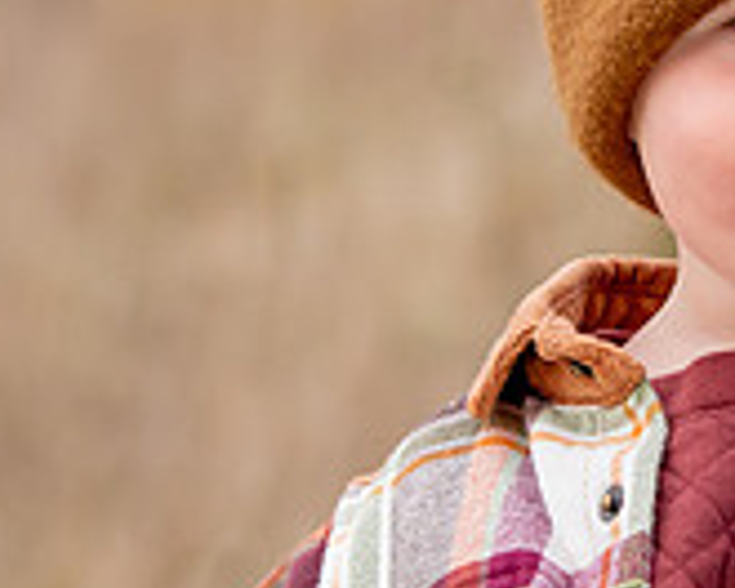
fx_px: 6591
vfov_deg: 5.1
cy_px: 249
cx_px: 766
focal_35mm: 303
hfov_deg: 6.4
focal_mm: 92
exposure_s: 1/500
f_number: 4
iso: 1600
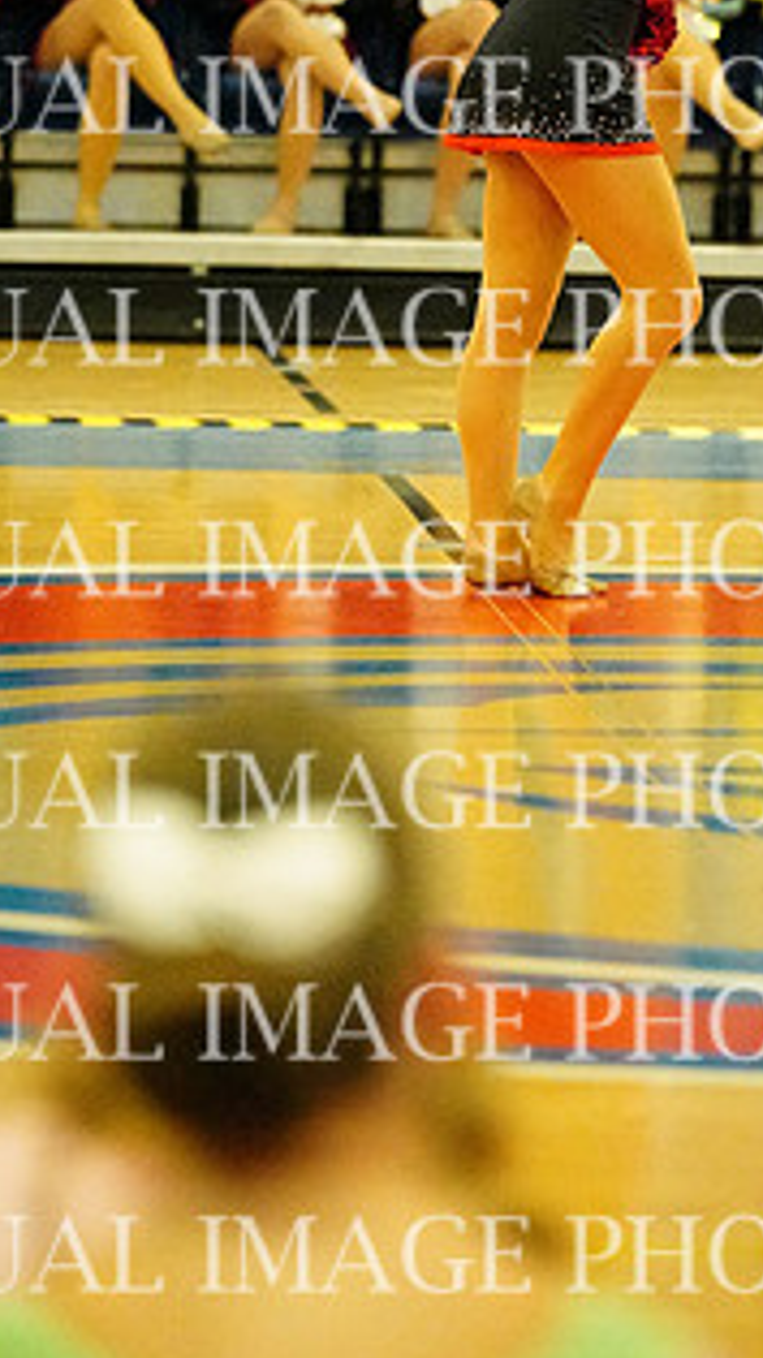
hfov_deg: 4.2
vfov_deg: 7.5
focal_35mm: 289
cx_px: 537
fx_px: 10403
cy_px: 211
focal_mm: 150
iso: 25600
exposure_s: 1/1600
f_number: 2.8
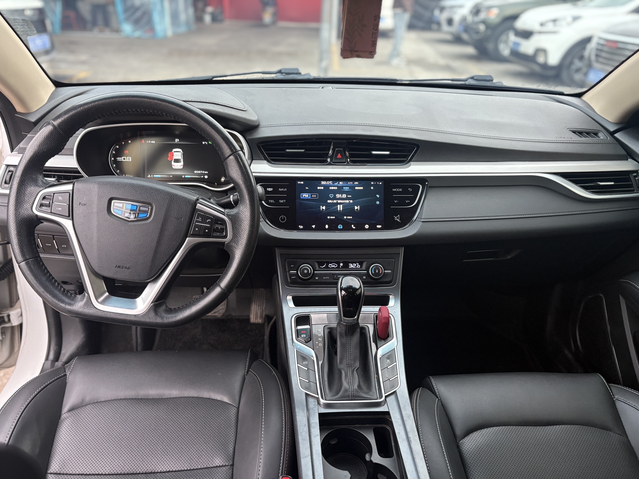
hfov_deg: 67.3
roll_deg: -2.3
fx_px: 480
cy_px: 240
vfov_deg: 53.1
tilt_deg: -26.6
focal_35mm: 26
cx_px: 320
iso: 200
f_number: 1.6
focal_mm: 5.96
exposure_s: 1/60
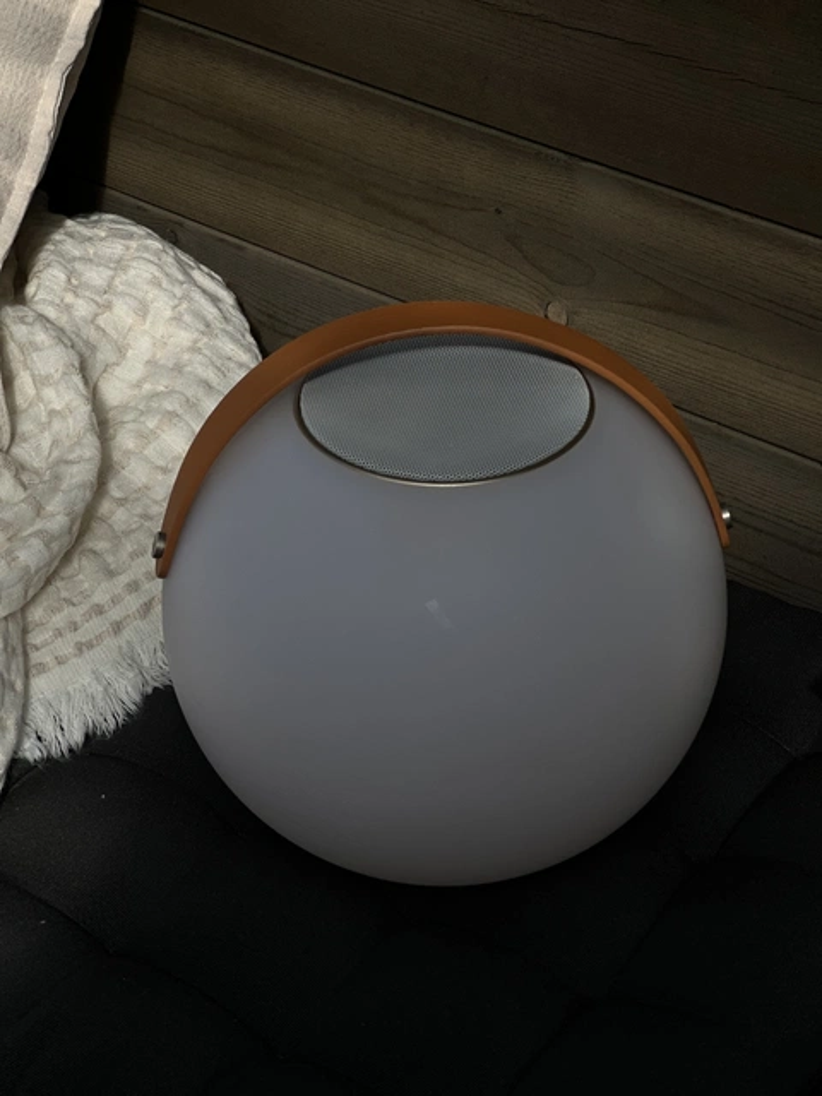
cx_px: 411
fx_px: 2438
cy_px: 548
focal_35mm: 77
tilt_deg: -33.4
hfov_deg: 19.1
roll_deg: -3.4
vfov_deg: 25.3
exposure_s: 1/1508
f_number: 2.8
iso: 32
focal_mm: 9
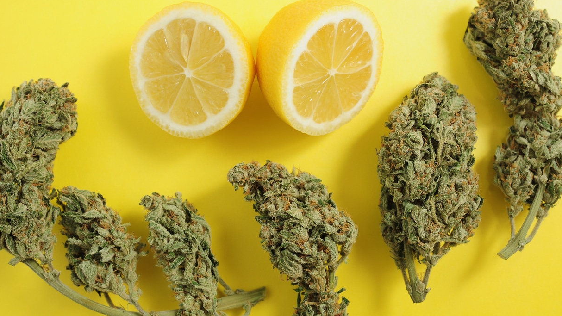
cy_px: 128
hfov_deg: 51.6
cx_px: 273
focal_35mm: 39
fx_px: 581
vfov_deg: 30.4
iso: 200
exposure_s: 1/125
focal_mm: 24
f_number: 9
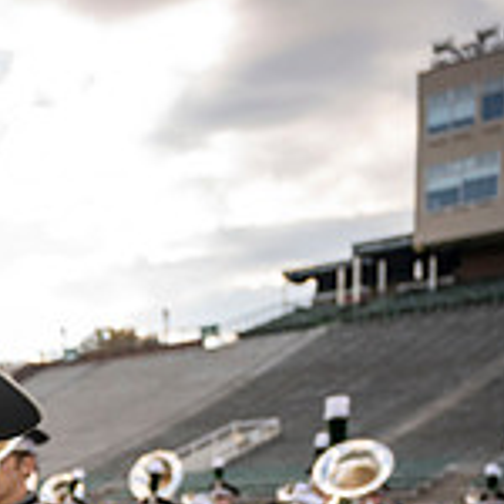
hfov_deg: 17.3
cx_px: -437
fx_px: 1301
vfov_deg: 20.2
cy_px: 640
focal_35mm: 79
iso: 500
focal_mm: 24
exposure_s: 1/2000
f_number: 4
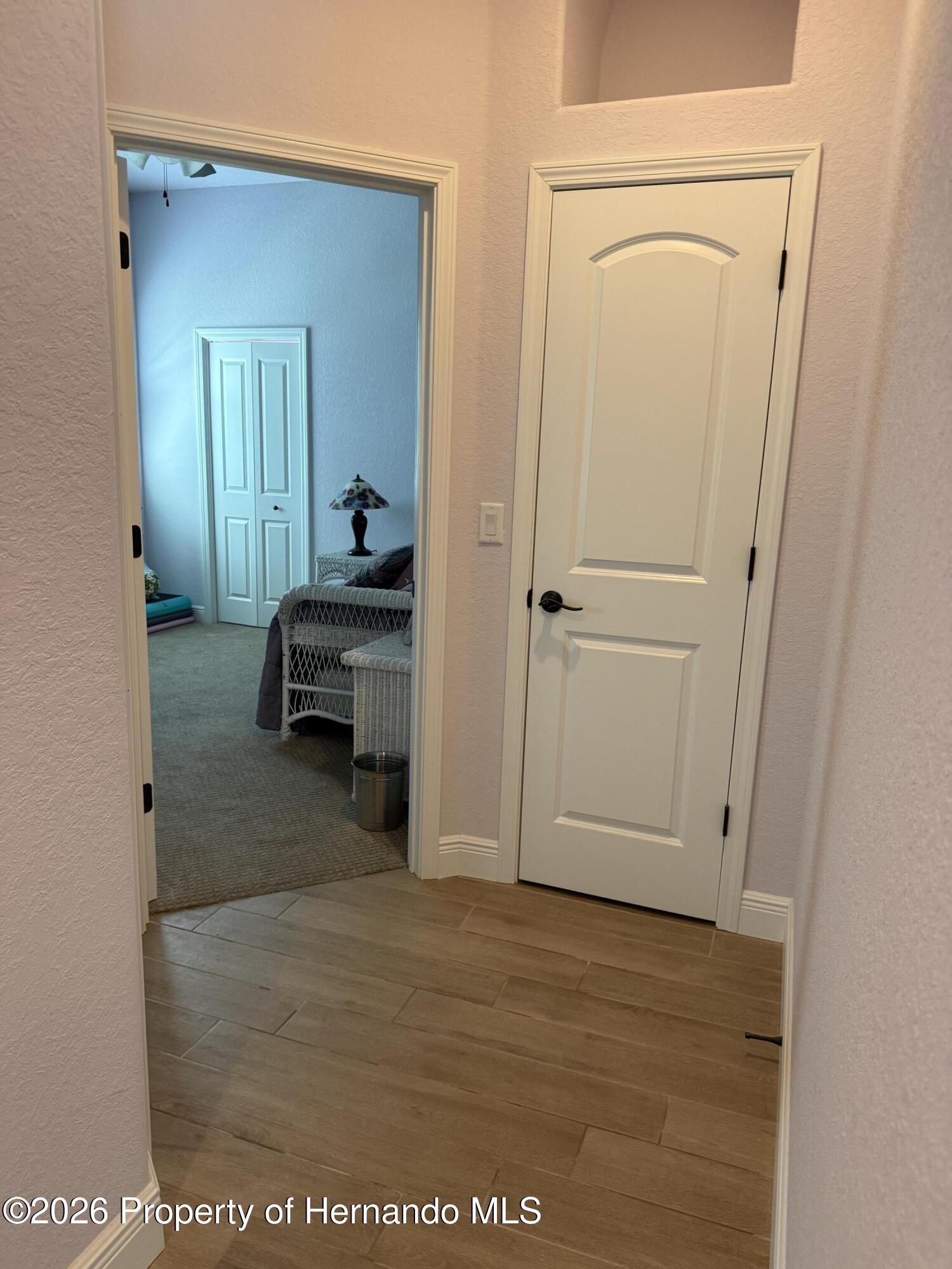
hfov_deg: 56.8
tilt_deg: -11.6
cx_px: 476
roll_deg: -2.3
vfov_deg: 71.6
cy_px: 634
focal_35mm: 24
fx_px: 880
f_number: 1.78
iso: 200
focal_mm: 6.76
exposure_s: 1/60
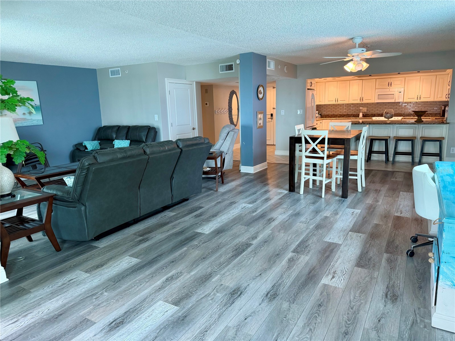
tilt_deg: -10.8
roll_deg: +2.0
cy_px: 170
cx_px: 228
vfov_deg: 56.8
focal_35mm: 24
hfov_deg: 71.6
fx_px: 315
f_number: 1.78
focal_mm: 6.76
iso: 200
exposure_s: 1/120
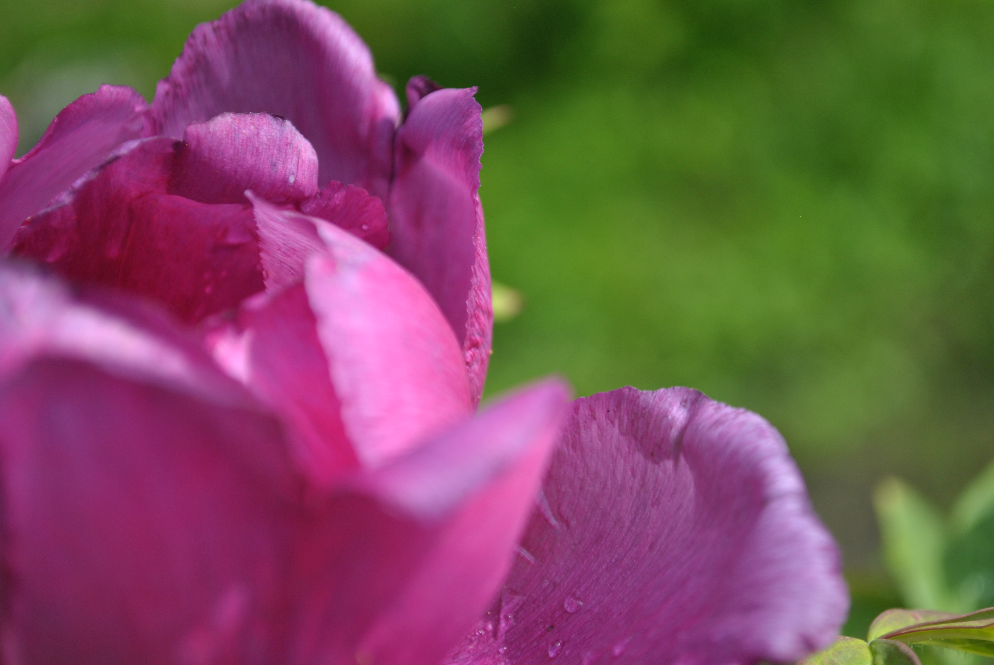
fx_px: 2281
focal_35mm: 82
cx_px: 497
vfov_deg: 16.6
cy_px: 332
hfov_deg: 24.6
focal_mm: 55
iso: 200
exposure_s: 1/400
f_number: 5.6
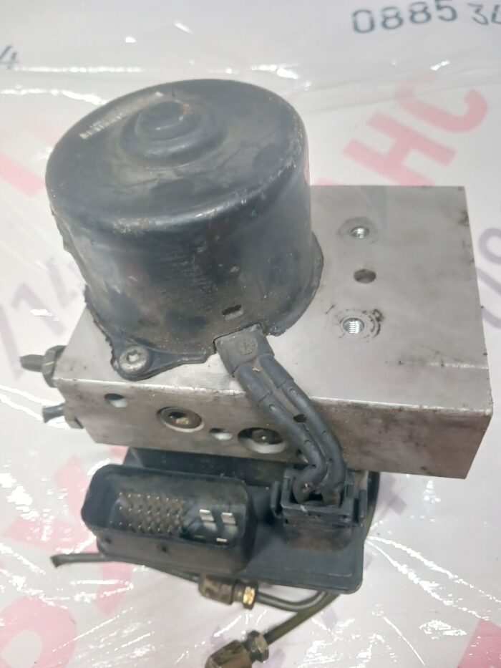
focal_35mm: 27
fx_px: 521
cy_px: 334
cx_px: 250
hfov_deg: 51.4
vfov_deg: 65.3
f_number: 1.8
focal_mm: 4
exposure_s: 1/17
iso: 1000
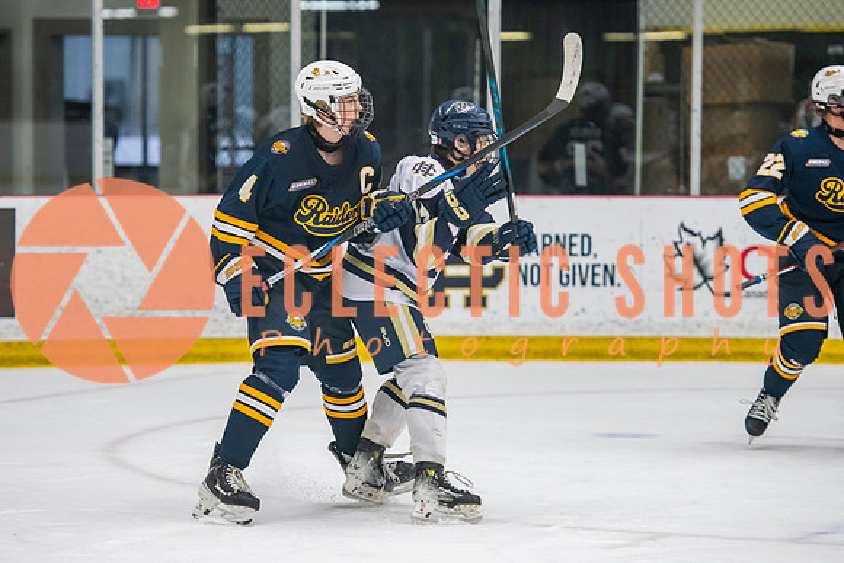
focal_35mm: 191
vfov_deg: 7.2
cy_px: 282
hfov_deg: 10.8
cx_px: 383
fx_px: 4479
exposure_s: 1/640
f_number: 3.2
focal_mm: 145
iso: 2000
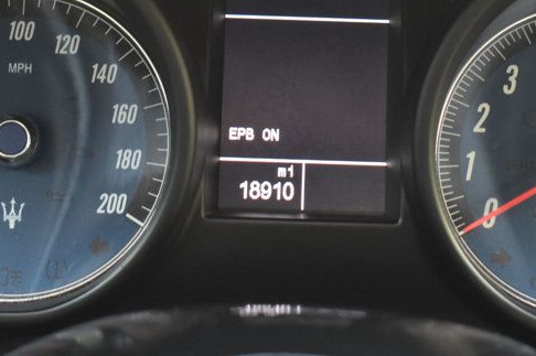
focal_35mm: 98
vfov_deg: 13.9
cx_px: 320
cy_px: 116
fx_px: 1458
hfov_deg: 20.8
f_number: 5
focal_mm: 31
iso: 1600
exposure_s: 1/15
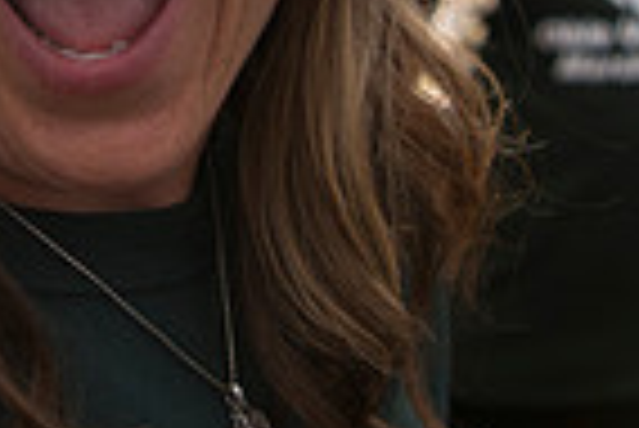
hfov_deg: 20.2
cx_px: 0
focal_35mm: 98
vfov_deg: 12.8
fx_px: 1741
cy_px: -331
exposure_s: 1/2000
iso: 250
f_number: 2.8
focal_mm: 24
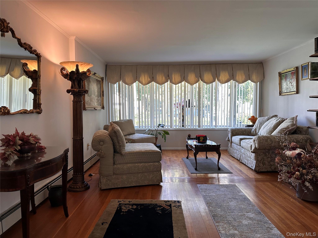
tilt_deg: -3.8
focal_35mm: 24
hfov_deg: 71.6
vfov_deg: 56.8
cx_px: 159
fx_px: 220
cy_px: 119
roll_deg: +0.5
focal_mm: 6.86
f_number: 1.78
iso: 160
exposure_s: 1/120
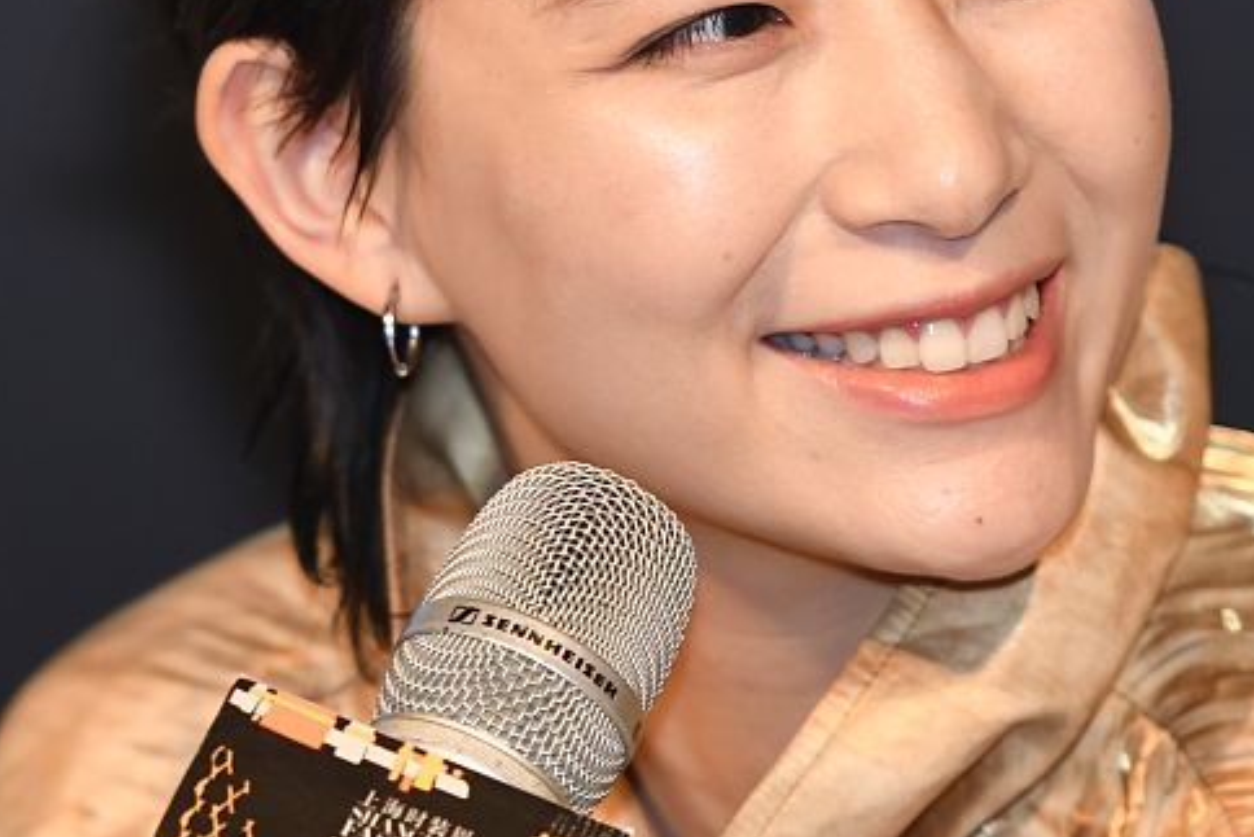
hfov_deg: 3.5
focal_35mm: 595
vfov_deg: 2.3
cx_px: 878
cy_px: 91
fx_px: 20731
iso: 500
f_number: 2.8
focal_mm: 160
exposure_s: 1/250
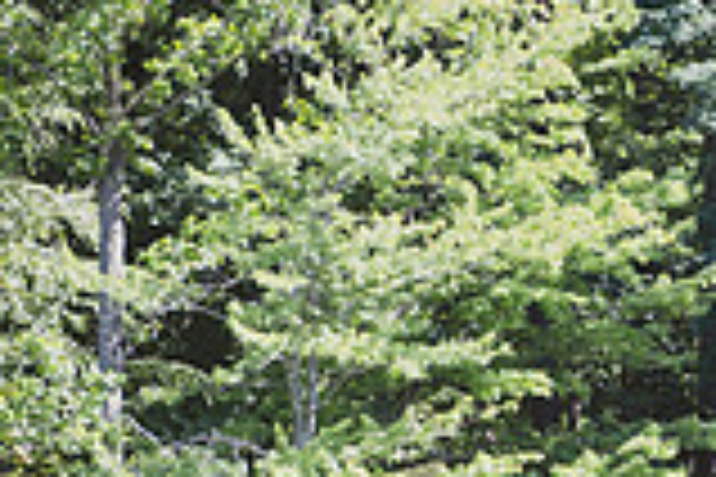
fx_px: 5091
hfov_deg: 7.9
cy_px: 691
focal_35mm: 256
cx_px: 1000
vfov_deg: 5.3
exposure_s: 1/160
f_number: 4.5
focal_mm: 70
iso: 100
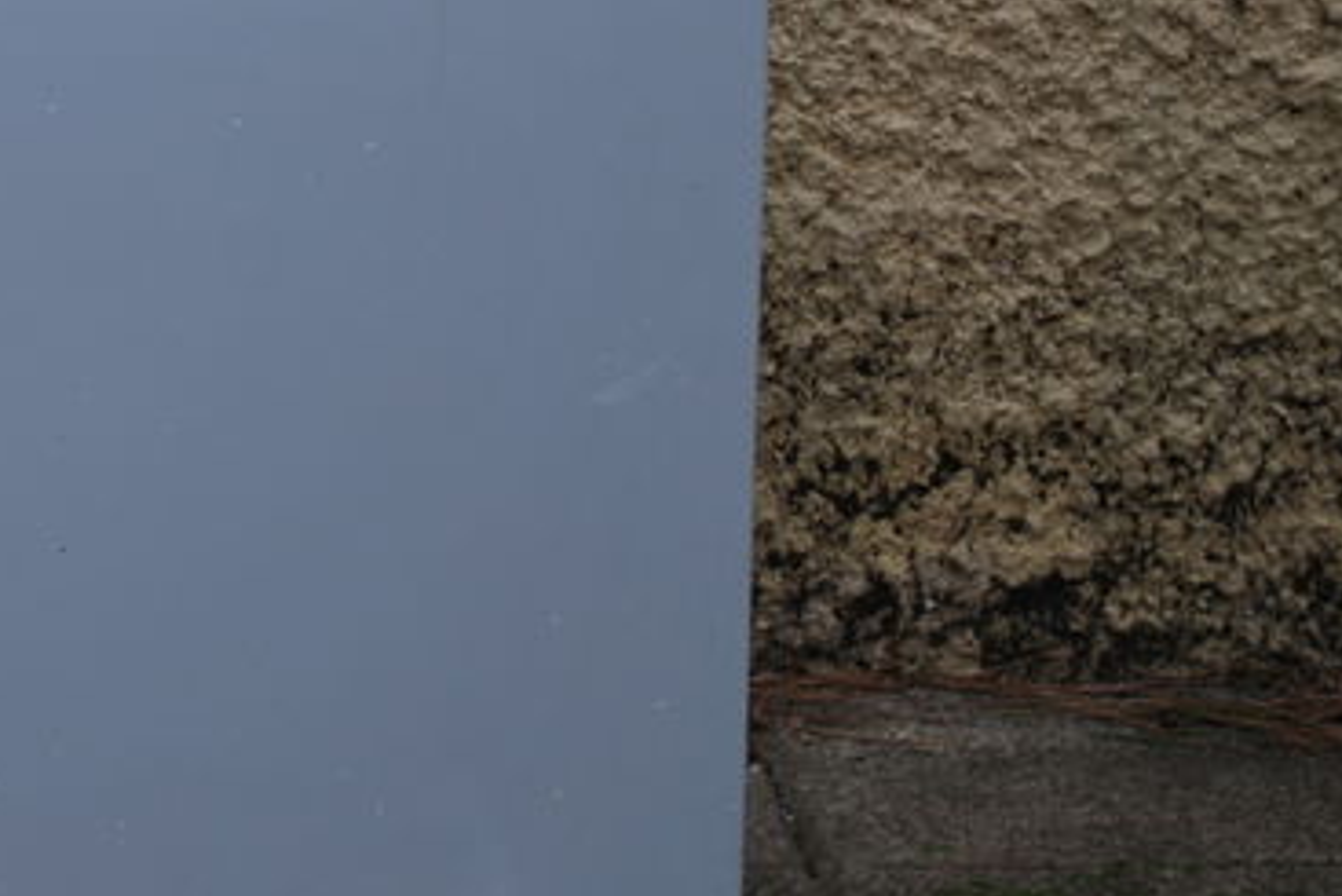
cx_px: -358
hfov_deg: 11.2
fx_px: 6712
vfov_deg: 7.6
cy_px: -68
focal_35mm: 180
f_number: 6.3
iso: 100
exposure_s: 1/160
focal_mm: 44
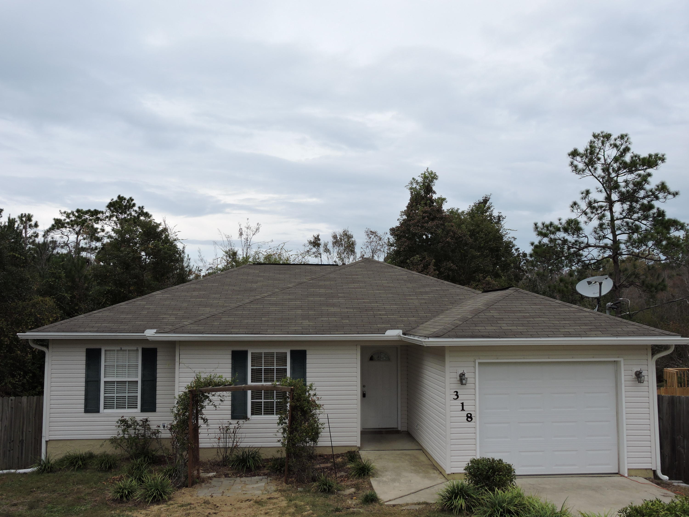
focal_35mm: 33
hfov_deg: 55.4
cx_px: 344
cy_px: 258
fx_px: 657
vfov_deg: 42.9
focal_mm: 5.9
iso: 100
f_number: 3.6
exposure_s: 1/500
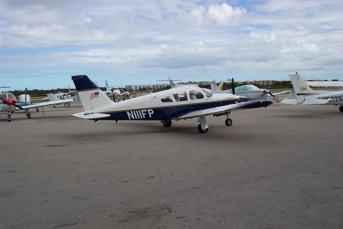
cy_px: 114
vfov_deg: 35.1
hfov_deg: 50.7
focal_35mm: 38
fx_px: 362
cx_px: 172
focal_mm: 8
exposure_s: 1/700
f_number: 4.8
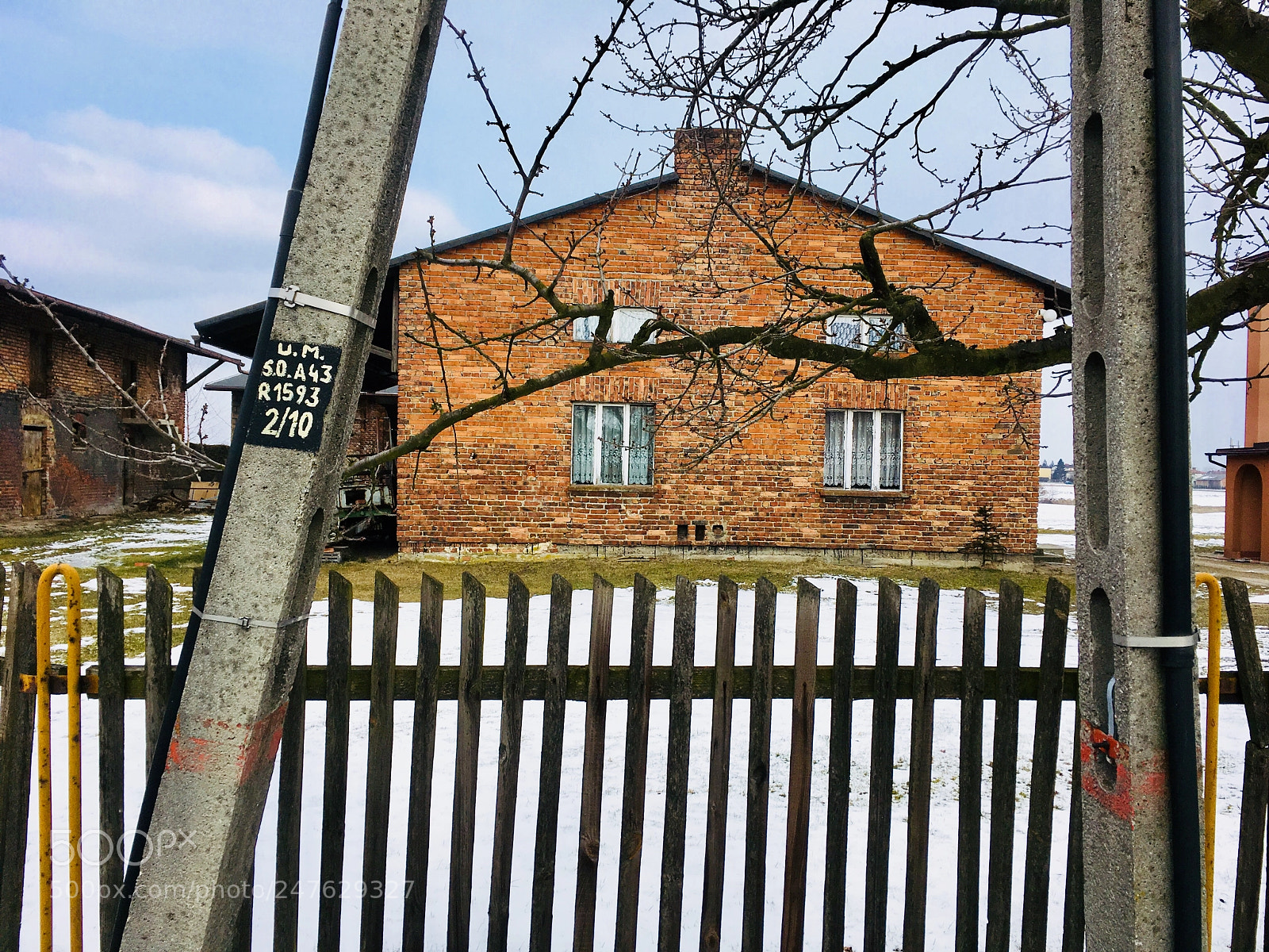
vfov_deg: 48.2
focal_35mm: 29
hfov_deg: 61.7
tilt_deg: -0.4
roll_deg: -2.9
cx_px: 634
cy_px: 476
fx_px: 1063
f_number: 2.2
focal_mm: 4.15
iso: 25
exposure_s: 1/1261
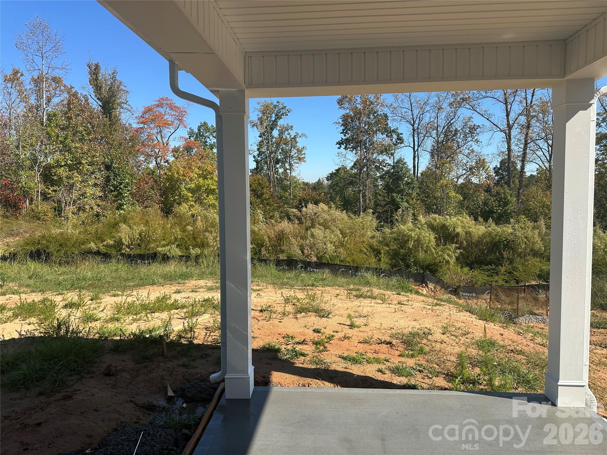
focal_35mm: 24
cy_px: 228
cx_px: 304
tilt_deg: -2.9
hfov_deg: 71.6
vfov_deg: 56.8
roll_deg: +0.6
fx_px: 421
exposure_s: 1/3155
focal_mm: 6.86
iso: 80
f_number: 1.78
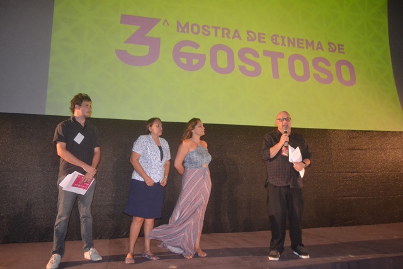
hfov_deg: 67.4
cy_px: 134
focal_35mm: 27
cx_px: 202
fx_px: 302
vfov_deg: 48.0
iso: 3200
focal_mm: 18
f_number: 3.5
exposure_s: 1/60
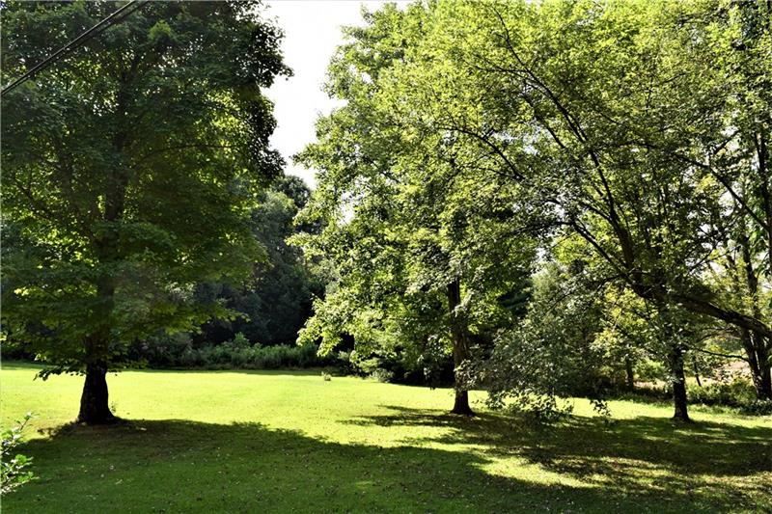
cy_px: 257
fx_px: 579
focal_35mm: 27
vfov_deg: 47.9
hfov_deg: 67.4
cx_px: 386
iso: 400
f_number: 10
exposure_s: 1/200
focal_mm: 18
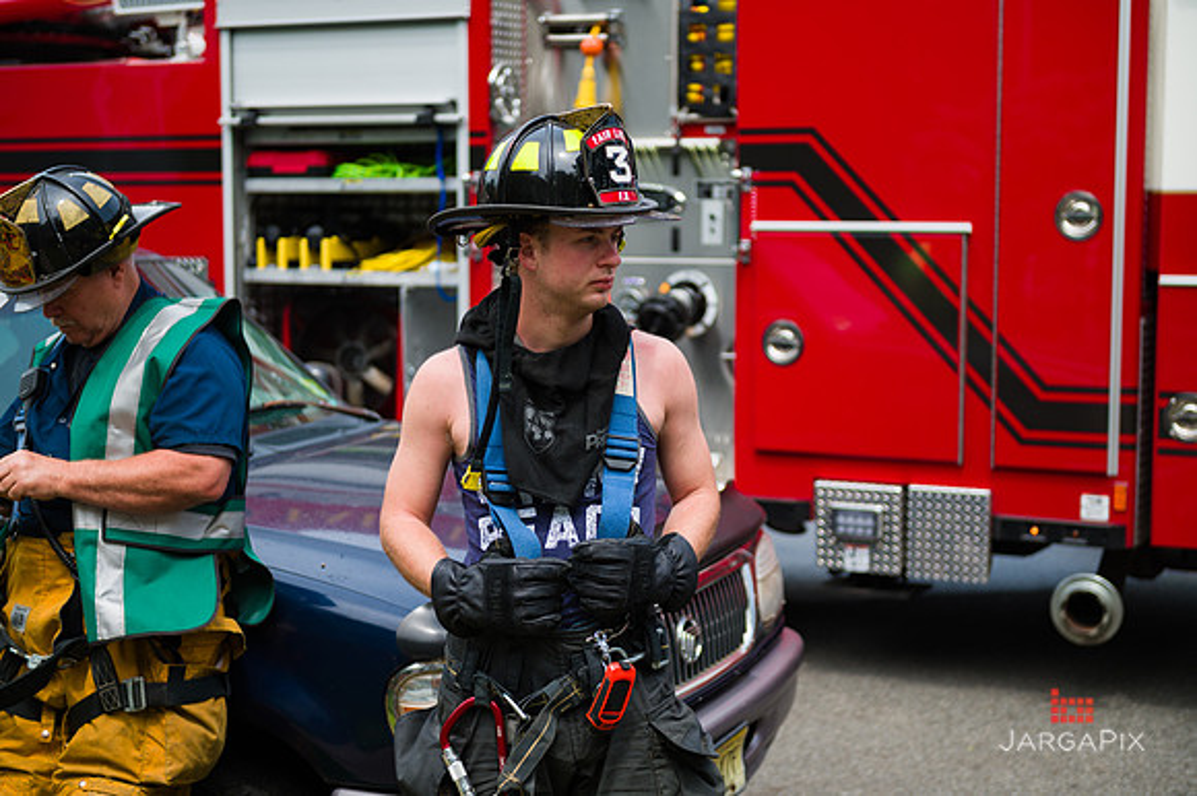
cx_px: 598
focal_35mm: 62
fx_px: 2060
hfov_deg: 32.4
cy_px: 398
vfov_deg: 21.9
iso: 200
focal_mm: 62
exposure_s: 1/1250
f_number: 3.2
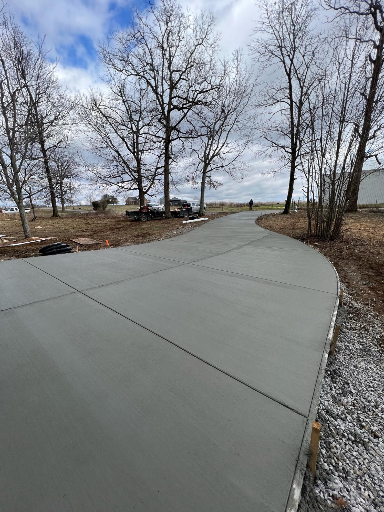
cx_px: 192
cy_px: 256
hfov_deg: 89.9
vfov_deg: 106.2
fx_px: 192
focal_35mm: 13
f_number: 1.8
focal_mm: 1.57
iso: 32
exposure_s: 1/769
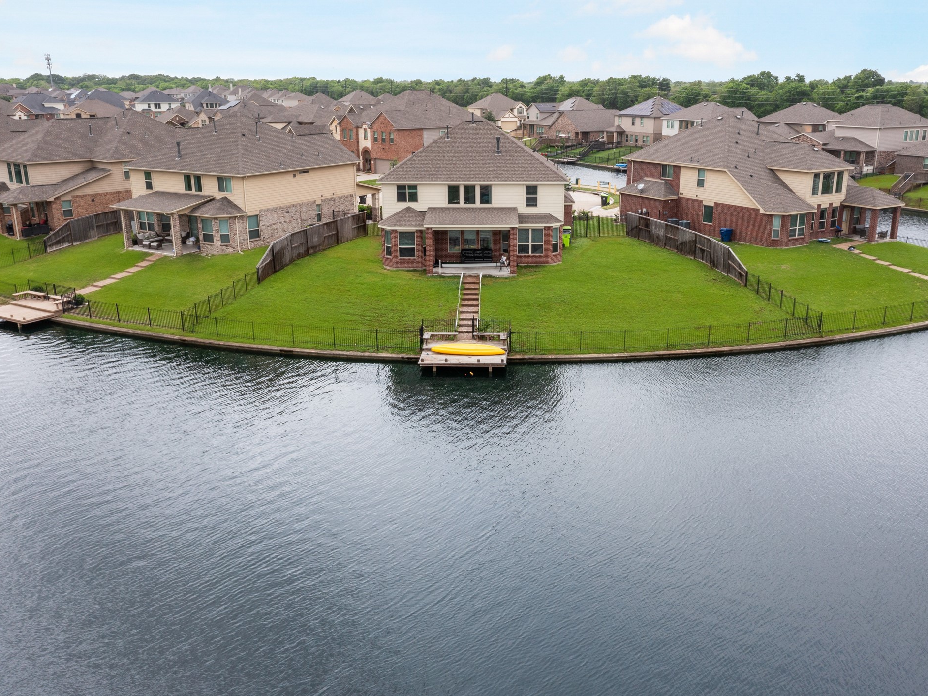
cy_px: 348
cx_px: 497
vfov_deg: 45.5
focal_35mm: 31
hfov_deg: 58.3
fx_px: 831
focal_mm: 10.26
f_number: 8
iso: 100
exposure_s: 1/120
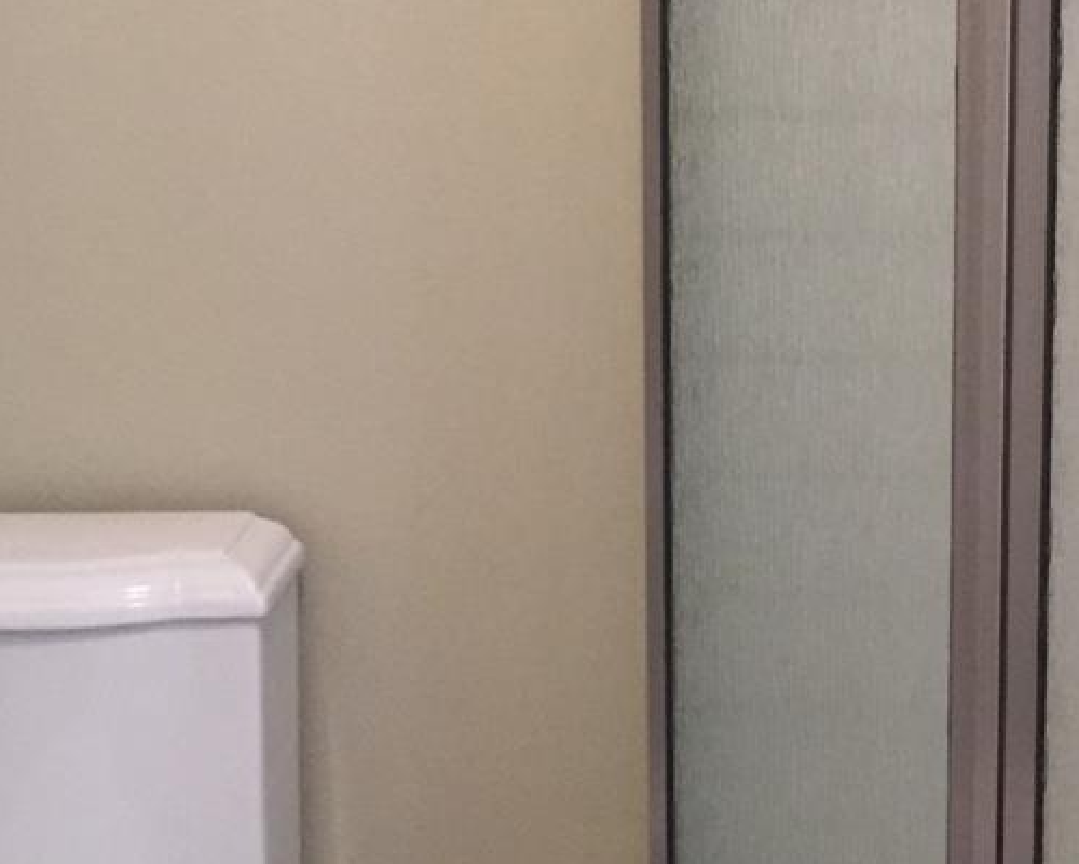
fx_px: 2714
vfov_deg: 18.1
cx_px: 864
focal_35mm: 85
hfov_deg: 22.2
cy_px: 365
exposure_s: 1/24
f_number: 2.2
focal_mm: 4.15
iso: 250
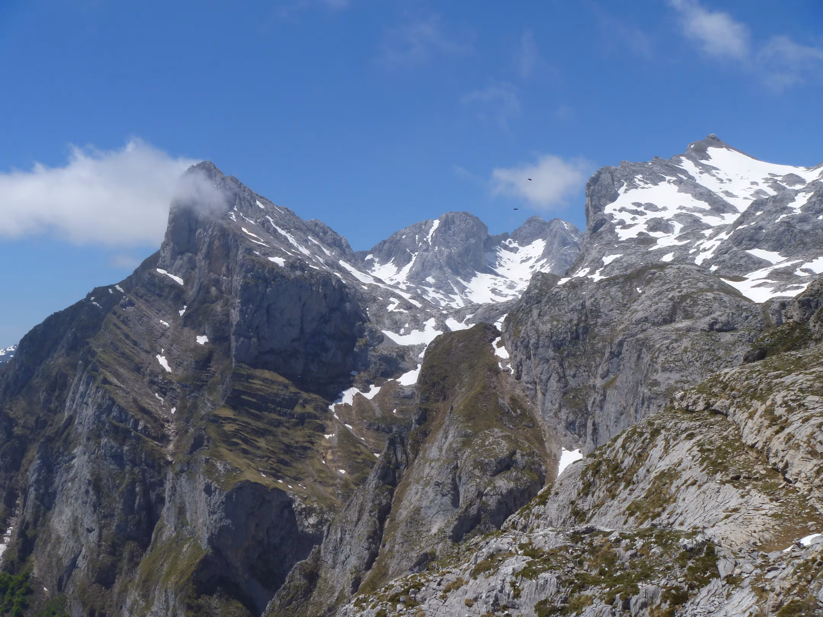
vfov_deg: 30.9
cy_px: 308
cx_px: 412
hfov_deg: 40.4
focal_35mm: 47
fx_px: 1117
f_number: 6.3
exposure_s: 1/400
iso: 80
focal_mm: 8.3
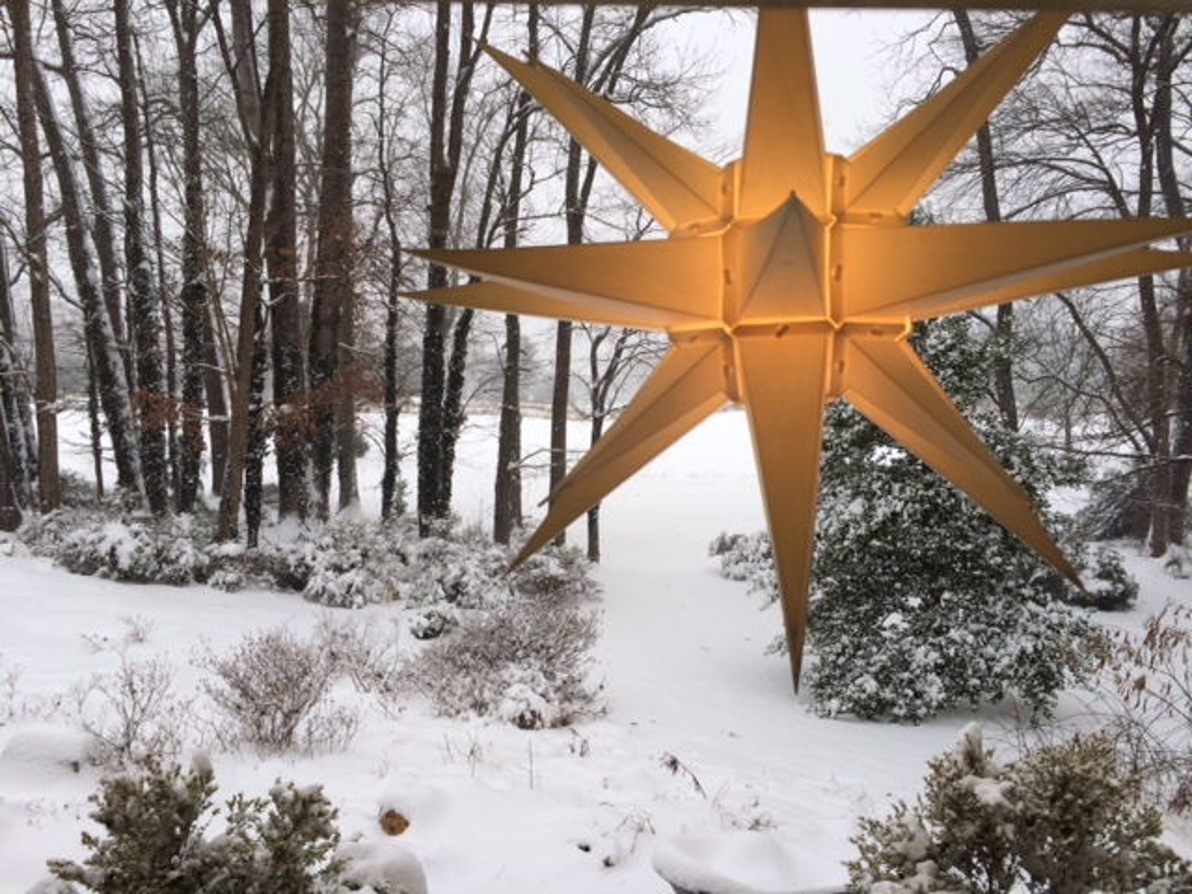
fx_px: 999
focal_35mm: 29
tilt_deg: -1.7
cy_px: 447
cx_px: 596
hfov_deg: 61.7
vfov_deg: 48.2
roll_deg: +1.6
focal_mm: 4.15
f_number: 2.2
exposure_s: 1/360
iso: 32
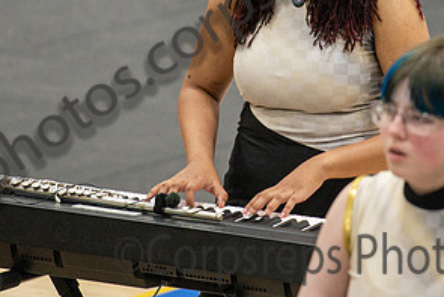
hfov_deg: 4.1
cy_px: 19
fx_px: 6243
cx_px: 247
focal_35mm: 506
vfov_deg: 2.7
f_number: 4
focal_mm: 200
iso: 5000
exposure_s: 1/500
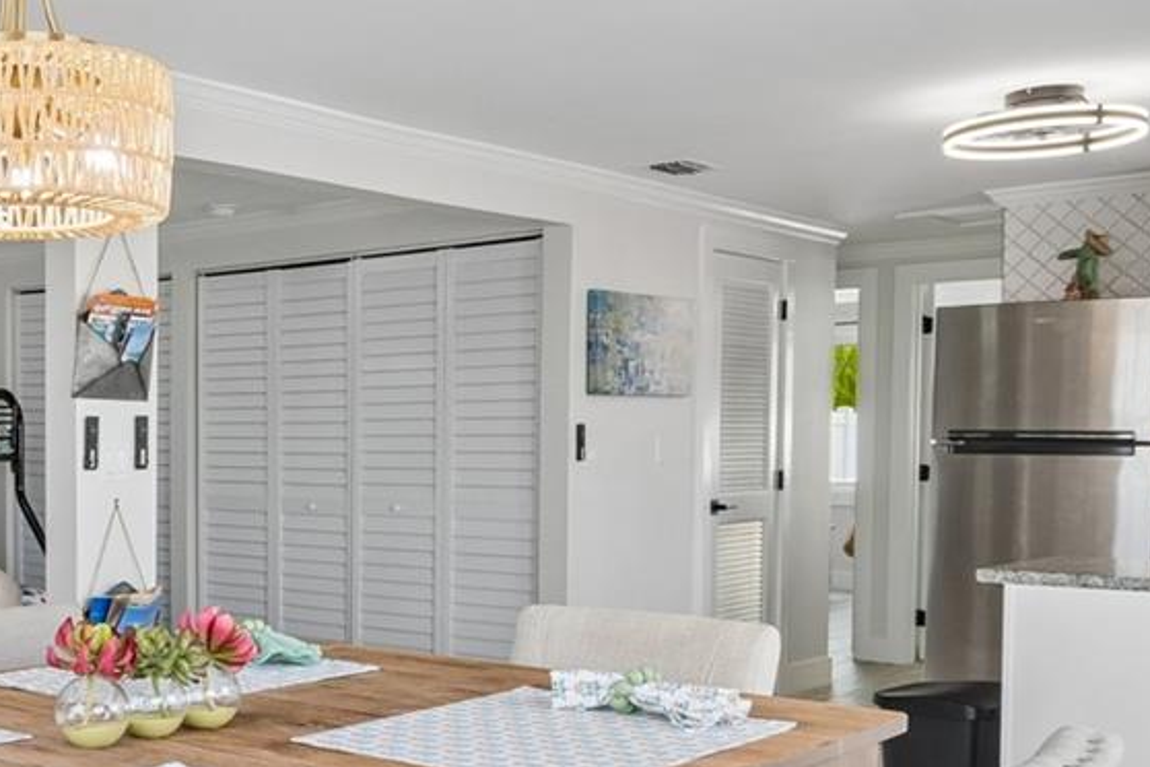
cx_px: 21
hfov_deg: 40.3
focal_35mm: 43
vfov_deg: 31.2
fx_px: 1374
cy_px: 419
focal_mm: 10
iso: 100
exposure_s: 1/25
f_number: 7.1
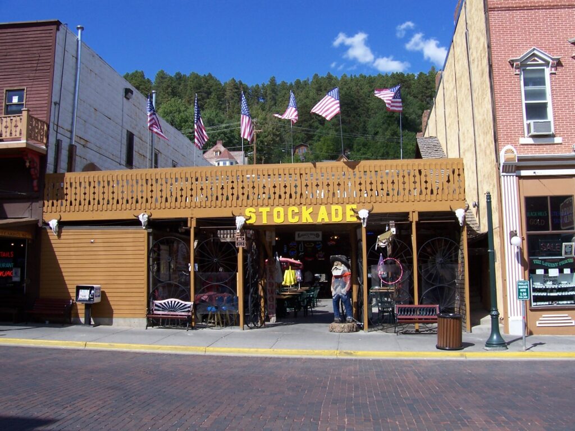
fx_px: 565
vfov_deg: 41.8
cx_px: 288
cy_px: 216
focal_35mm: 34
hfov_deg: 54.0
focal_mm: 5.6
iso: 80
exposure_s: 1/350
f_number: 5.6
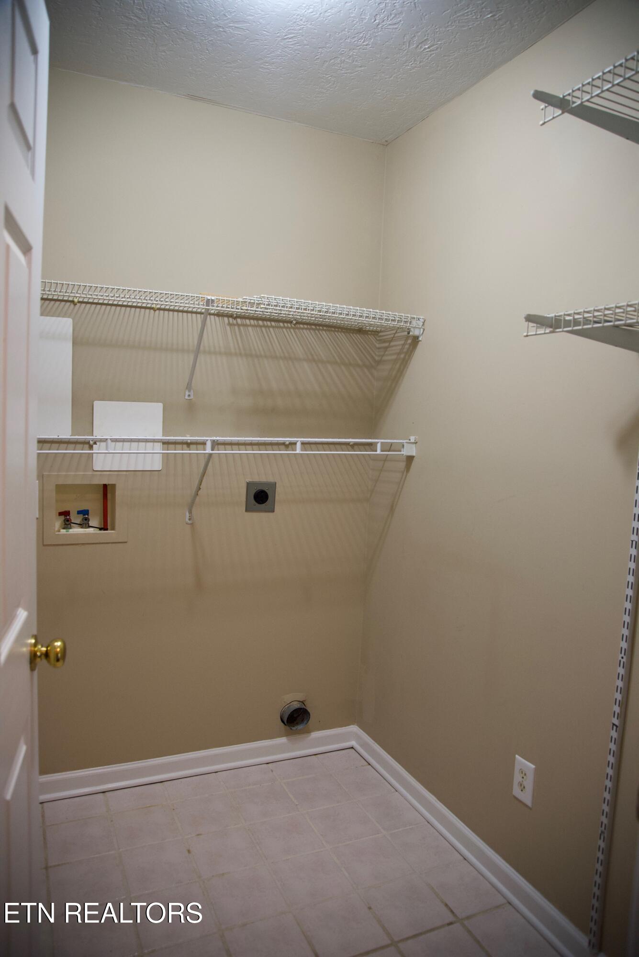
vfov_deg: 73.7
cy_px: 478
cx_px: 320
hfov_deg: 53.2
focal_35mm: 24
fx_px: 638
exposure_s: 1/160
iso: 800
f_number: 4
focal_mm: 24
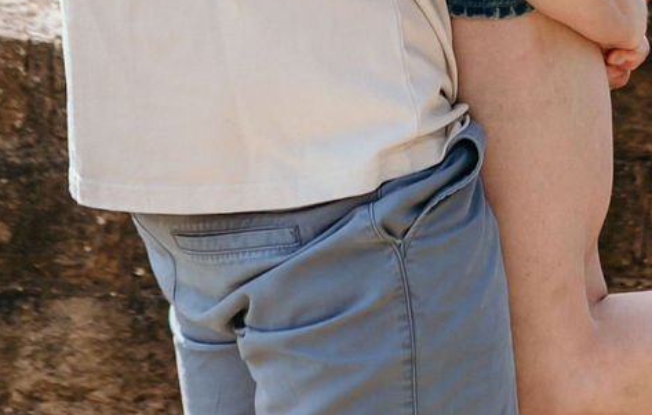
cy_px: -362
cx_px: 773
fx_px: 2983
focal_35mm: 167
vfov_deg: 7.7
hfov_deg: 12.2
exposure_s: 1/8000
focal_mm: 35
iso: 200
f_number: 1.8
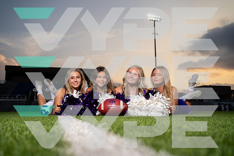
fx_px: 228
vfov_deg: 37.9
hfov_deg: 54.4
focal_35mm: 35
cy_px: 78
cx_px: 117
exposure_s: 1/250
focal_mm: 35
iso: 400
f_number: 4
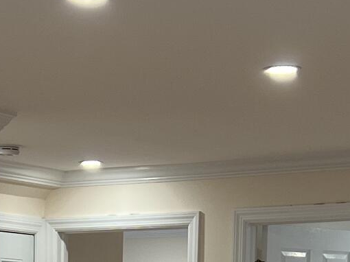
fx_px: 1546
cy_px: 576
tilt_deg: -8.4
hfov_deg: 12.8
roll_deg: -0.1
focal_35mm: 153
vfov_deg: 9.0
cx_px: 36
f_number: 1.5
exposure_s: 1/158
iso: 64
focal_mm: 5.7
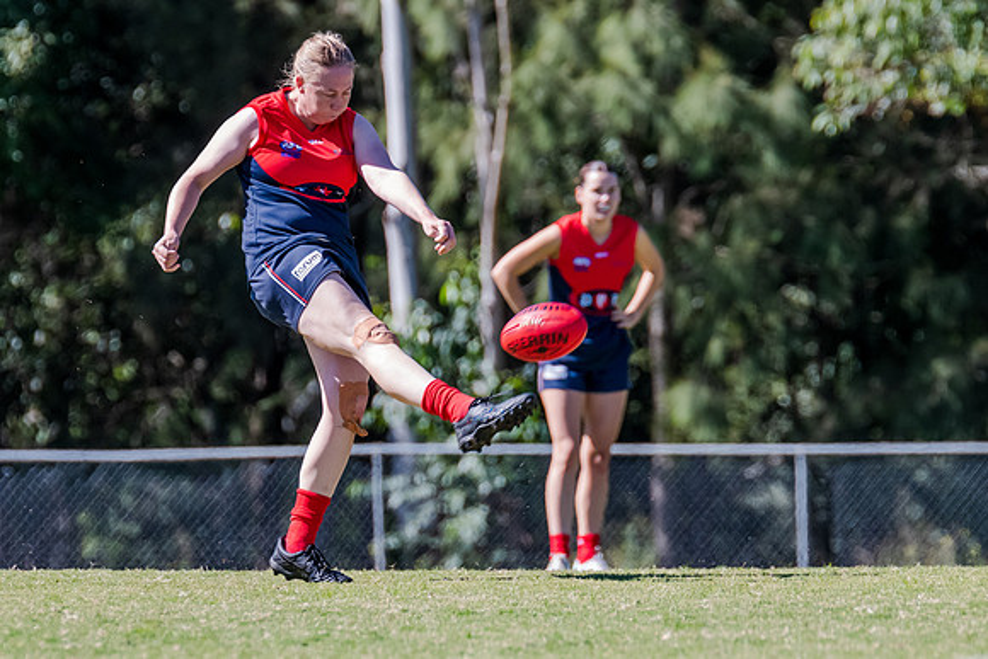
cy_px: 283
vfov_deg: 2.0
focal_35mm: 680
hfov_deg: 3.0
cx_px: 361
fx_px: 18671
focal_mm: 420
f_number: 5.6
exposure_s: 1/1600
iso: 800
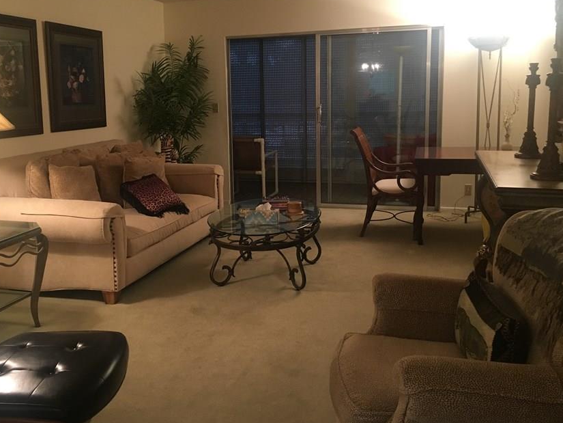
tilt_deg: -8.0
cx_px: 252
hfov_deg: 51.3
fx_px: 586
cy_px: 176
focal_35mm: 36
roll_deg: -1.0
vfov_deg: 39.6
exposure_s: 1/30
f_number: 2.2
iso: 160
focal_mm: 4.15
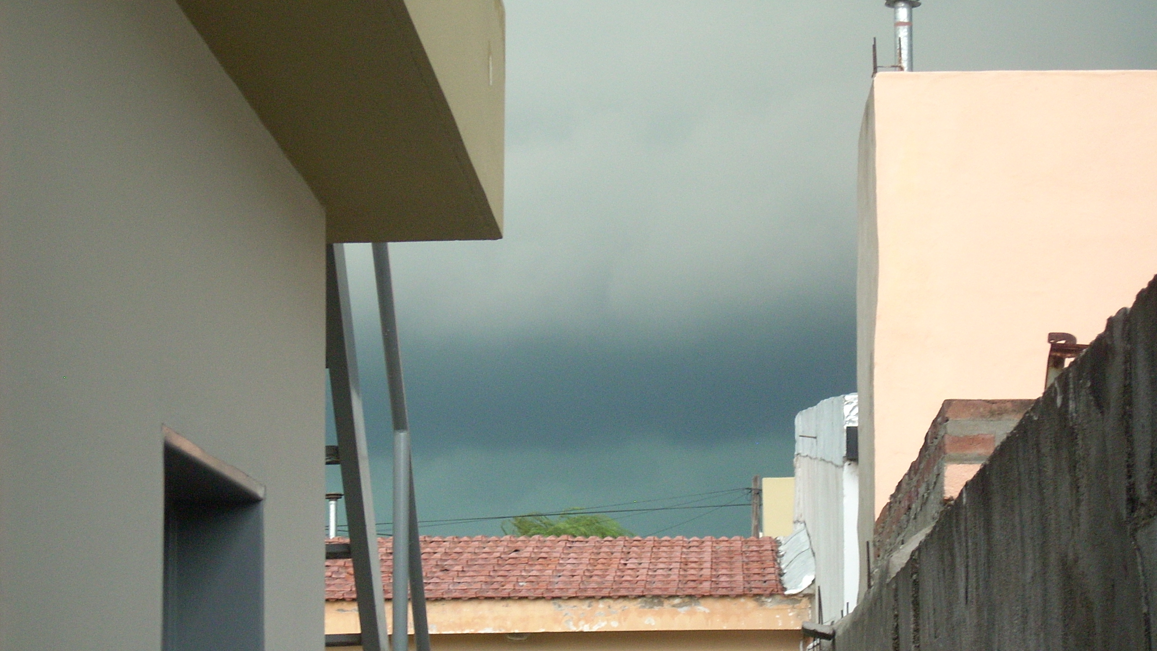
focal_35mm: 102
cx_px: 578
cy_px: 346
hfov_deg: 20.9
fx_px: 3129
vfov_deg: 11.9
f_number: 4.7
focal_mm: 15.3
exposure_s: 1/17.1
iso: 200
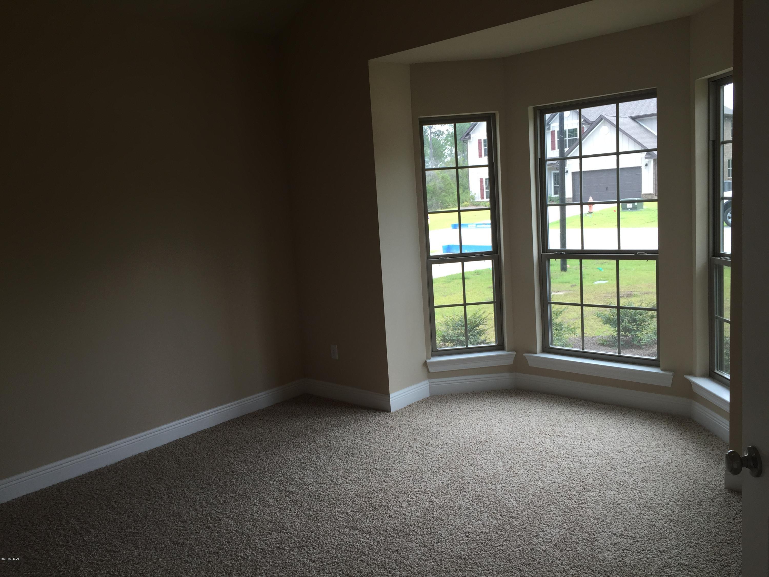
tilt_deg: -8.0
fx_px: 644
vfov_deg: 48.2
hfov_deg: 61.7
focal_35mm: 29
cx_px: 384
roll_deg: +2.7
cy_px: 288
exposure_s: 1/120
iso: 32
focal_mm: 4.15
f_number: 2.2
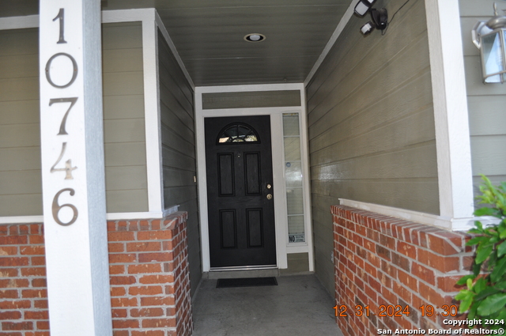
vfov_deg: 47.8
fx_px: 379
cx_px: 253
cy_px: 168
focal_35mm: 27
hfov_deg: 67.4
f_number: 3.5
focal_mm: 18
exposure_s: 1/125
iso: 450
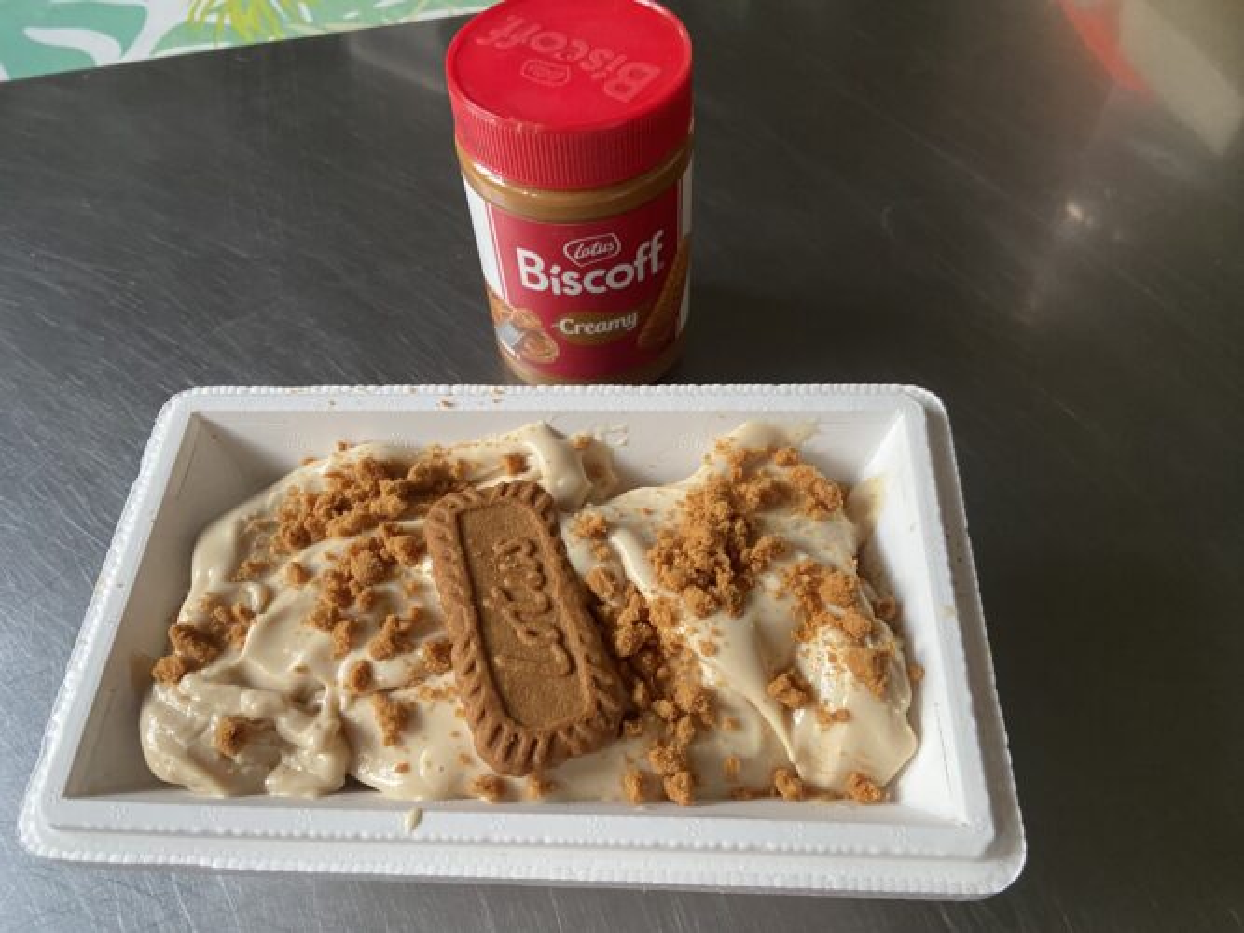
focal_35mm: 26
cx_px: 622
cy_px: 466
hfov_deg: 67.3
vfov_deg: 53.0
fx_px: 934
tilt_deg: -55.5
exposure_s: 1/60
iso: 250
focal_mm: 4.25
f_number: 1.8
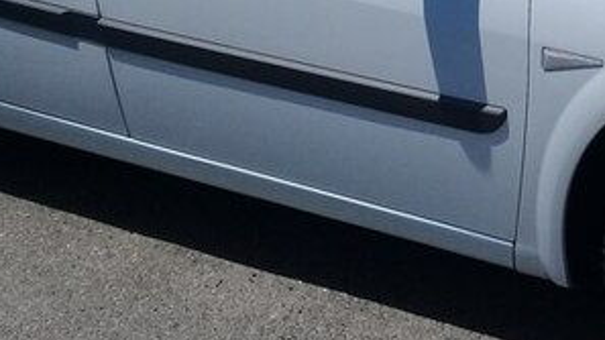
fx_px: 1203
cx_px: 574
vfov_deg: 15.4
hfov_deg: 27.0
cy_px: -84
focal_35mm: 75
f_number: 2.2
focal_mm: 3.3
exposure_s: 1/3509
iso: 50
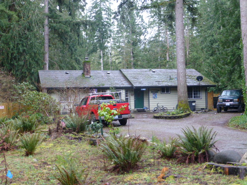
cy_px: 92
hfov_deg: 37.5
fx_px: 364
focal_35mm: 51
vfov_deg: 28.6
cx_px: 124
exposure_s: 1/60
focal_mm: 9
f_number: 4.4
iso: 320
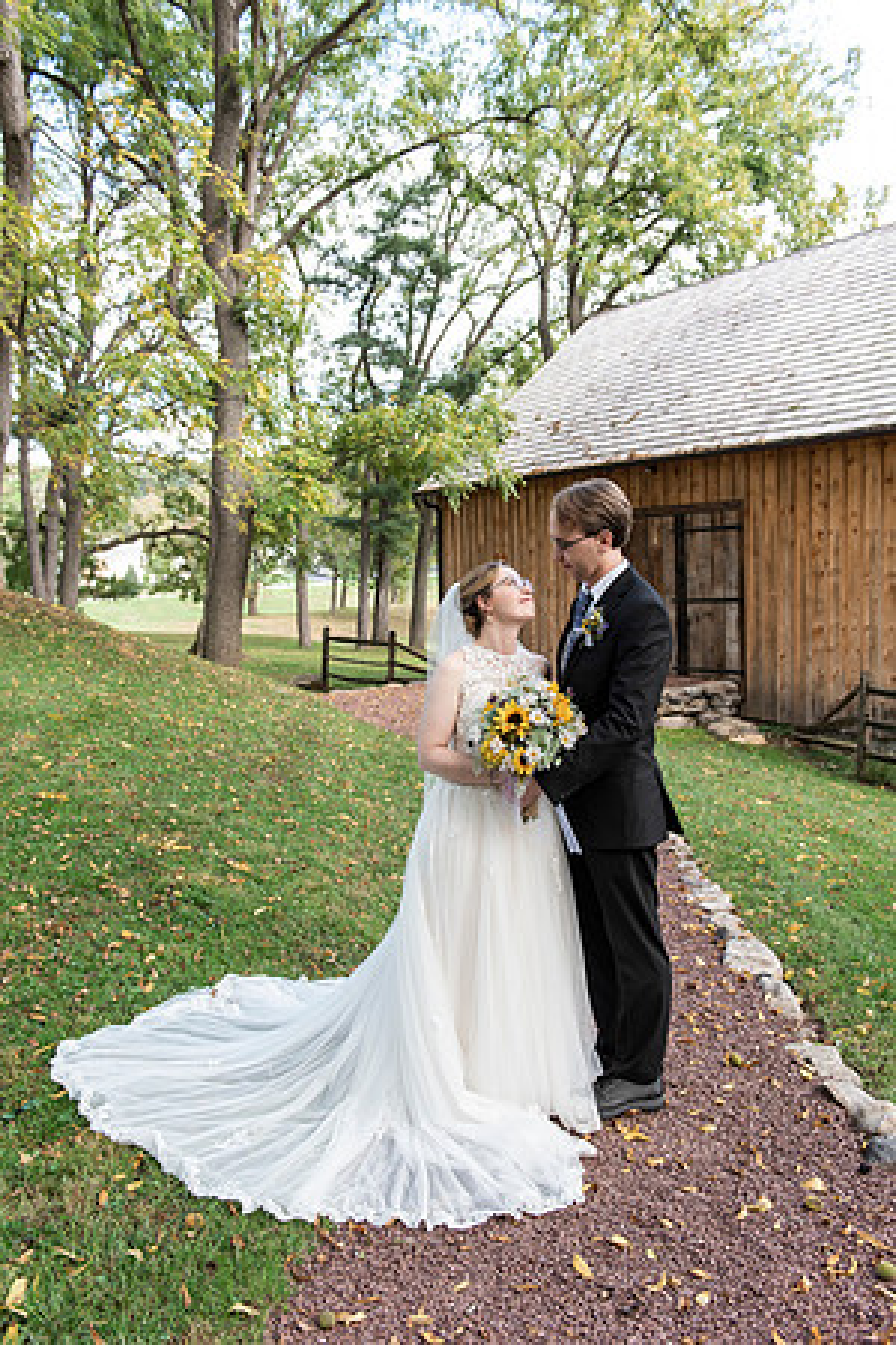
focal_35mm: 32
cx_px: 448
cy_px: 672
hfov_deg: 41.1
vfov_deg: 58.7
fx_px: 1195
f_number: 4
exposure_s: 1/320
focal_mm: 32
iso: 400
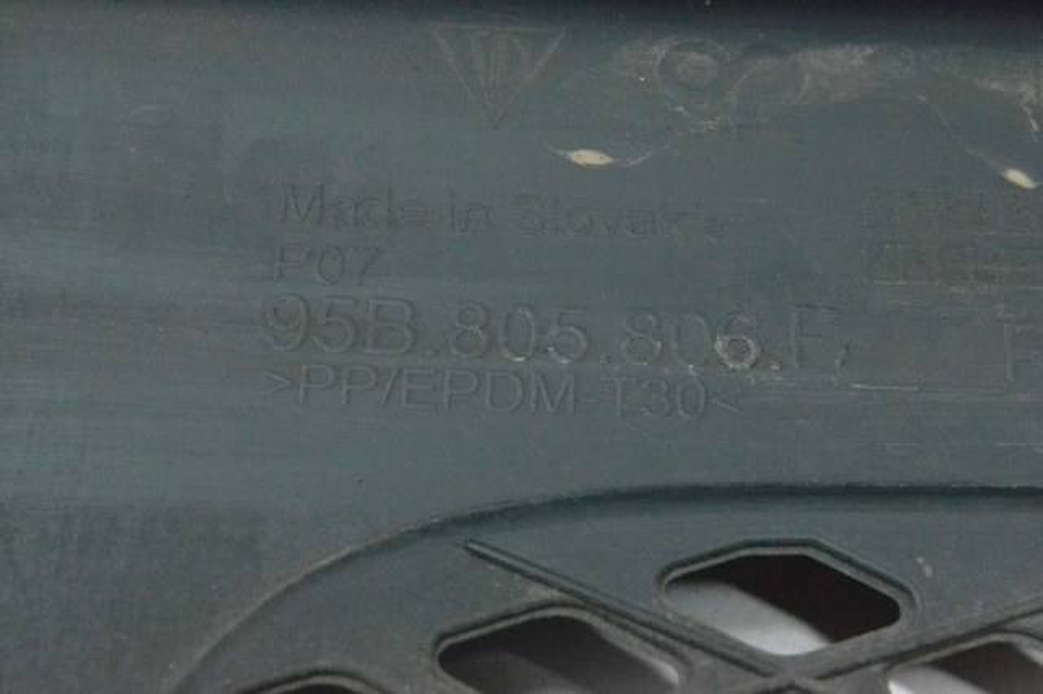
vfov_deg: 16.5
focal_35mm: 82
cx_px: 522
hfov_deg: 24.6
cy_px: 347
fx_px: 2389
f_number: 10
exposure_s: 1/160
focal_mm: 55
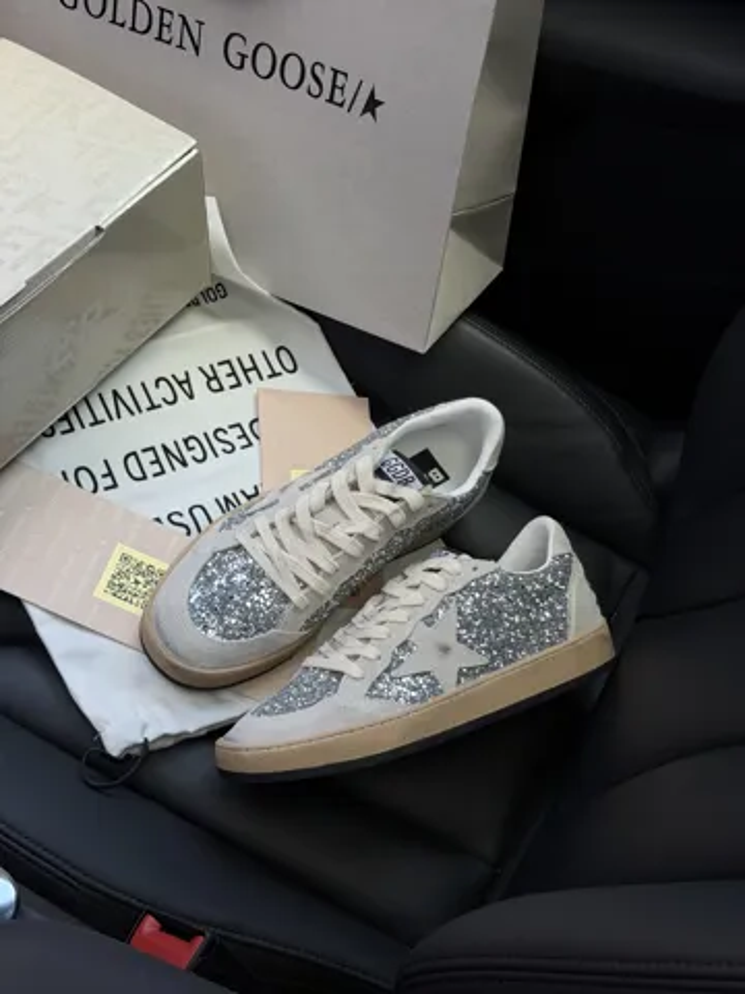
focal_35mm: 48
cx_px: 372
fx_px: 1377
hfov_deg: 30.3
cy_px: 497
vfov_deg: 39.7
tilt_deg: -53.8
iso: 80
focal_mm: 6.76
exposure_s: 1/102
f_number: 1.78
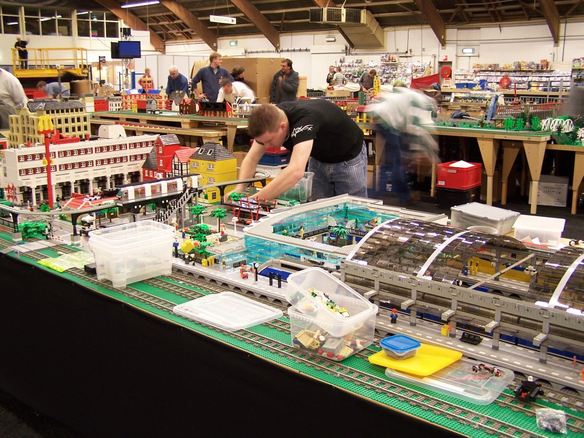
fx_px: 641
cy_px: 219
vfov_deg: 37.7
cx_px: 292
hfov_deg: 49.0
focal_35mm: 38
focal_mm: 6.3
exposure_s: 1/2
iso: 80
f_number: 2.8
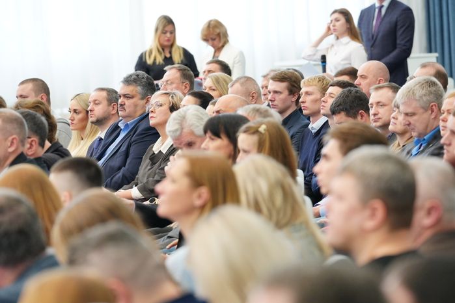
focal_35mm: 200
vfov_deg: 6.9
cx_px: 228
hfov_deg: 10.3
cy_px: 152
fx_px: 2528
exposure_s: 1/200
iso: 3200
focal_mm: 200
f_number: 5
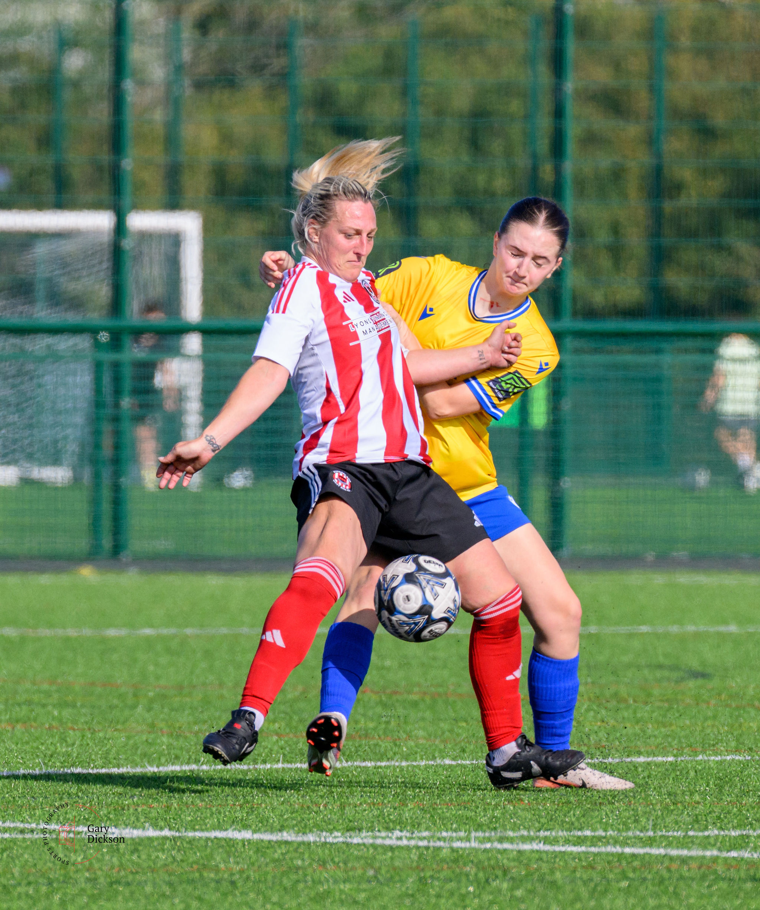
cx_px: 405
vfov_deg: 2.3
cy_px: 531
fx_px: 23110
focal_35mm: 843
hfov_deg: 1.9
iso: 450
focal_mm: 320
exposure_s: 1/2000
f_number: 5.3
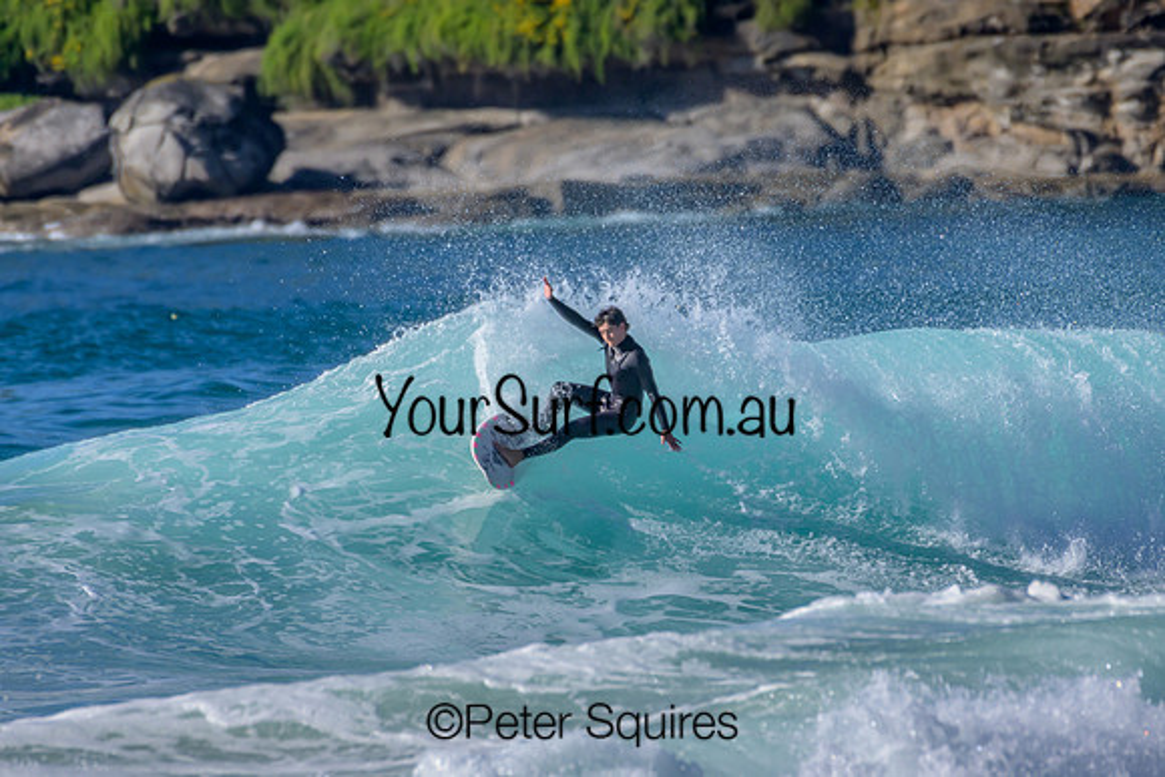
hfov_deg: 2.1
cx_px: 582
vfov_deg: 1.4
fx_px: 32367
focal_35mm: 1000
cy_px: 388
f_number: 11
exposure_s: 1/2000
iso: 800
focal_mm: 1000
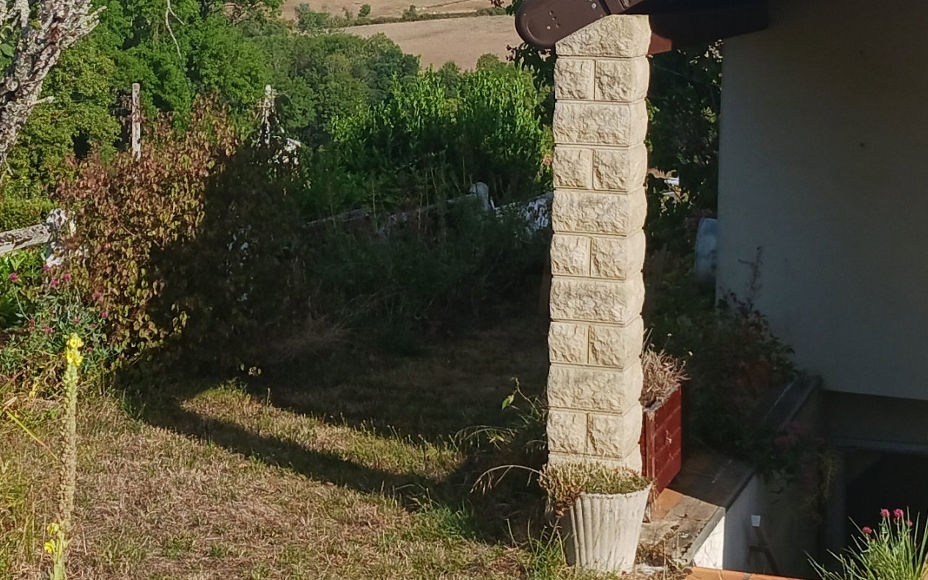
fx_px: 2099
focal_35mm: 83
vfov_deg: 15.6
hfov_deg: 24.9
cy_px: 97
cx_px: 463
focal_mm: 4
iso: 20
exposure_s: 1/337
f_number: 1.8
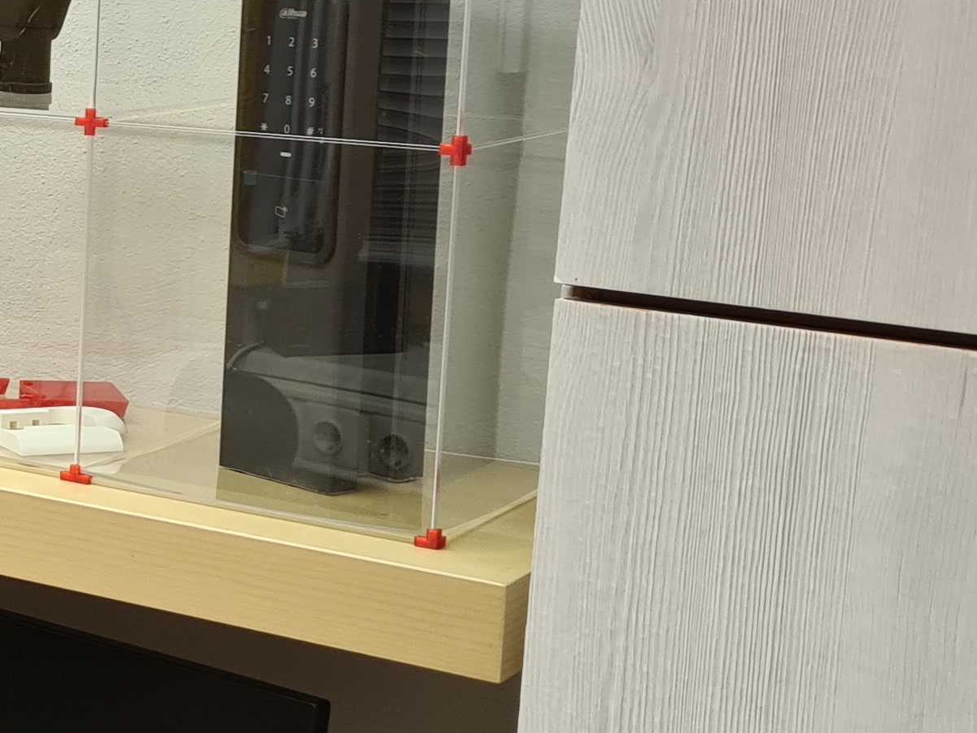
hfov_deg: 19.9
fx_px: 2456
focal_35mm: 87
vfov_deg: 16.9
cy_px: 206
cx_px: -427
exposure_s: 1/50
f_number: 1.8
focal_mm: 5.4
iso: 100
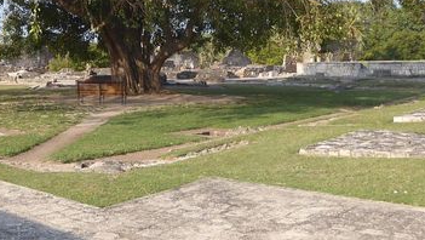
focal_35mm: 62
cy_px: 42
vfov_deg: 19.2
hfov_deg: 33.3
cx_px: 122
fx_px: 699
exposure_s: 1/400
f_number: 3.3
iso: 80
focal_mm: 4.3
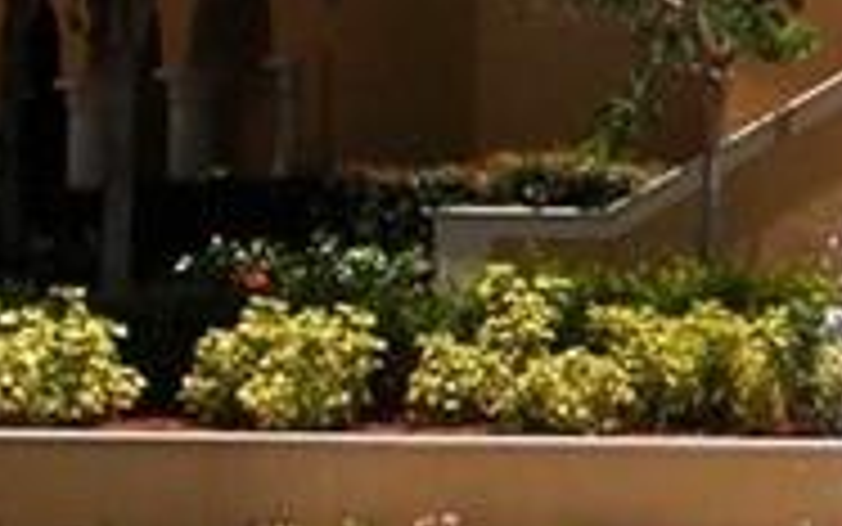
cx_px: 1711
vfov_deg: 6.6
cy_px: -9
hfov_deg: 9.8
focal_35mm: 197
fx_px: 4522
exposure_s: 1/588
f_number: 5.6
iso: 100
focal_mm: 8.9
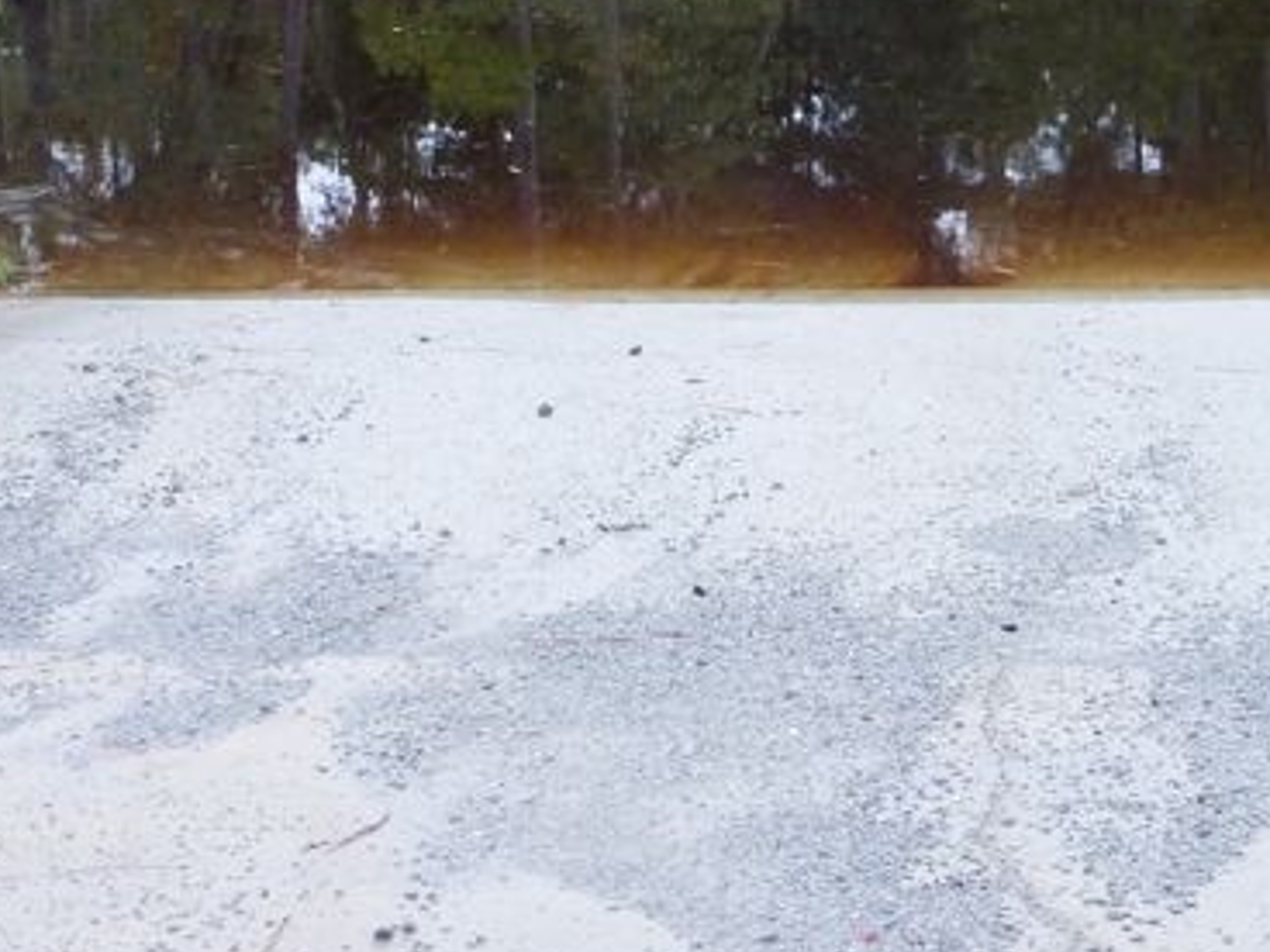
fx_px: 3192
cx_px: 808
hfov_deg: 22.4
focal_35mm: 87
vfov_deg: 16.5
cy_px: -62
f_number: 3.6
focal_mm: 6.5
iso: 250
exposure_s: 1/30
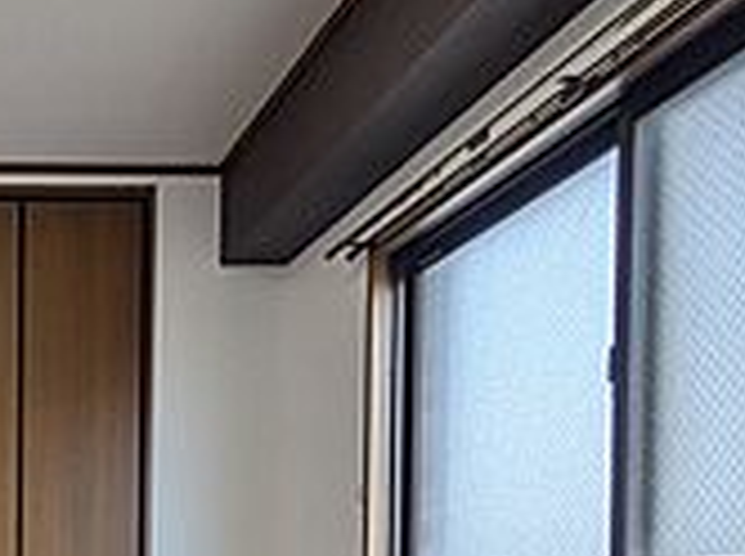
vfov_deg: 24.9
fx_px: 1161
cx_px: -135
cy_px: 628
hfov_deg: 30.5
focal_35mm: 54
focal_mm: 1.83
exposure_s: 1/179
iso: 49
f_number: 2.2
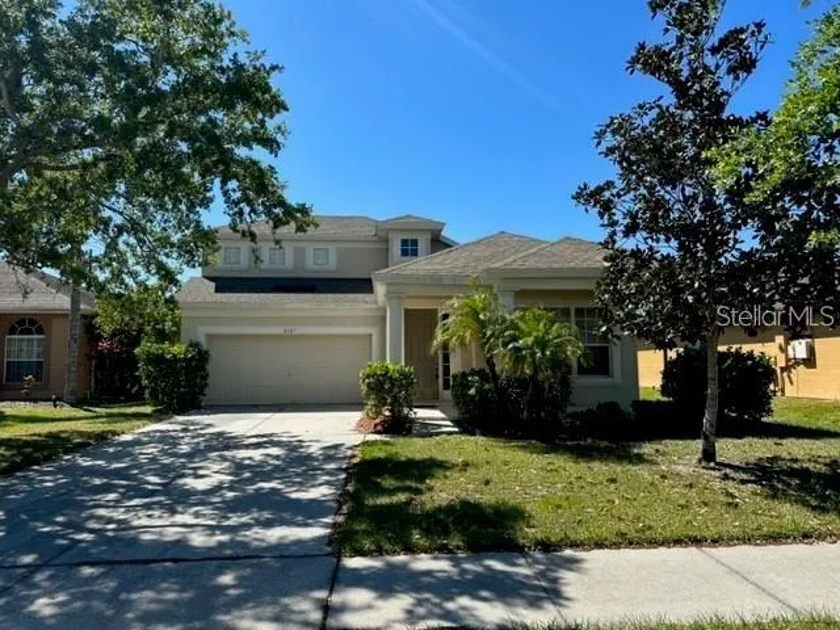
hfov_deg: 71.6
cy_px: 315
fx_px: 582
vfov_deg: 56.8
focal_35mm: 24
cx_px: 420
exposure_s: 1/3597
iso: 80
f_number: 1.78
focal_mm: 6.86
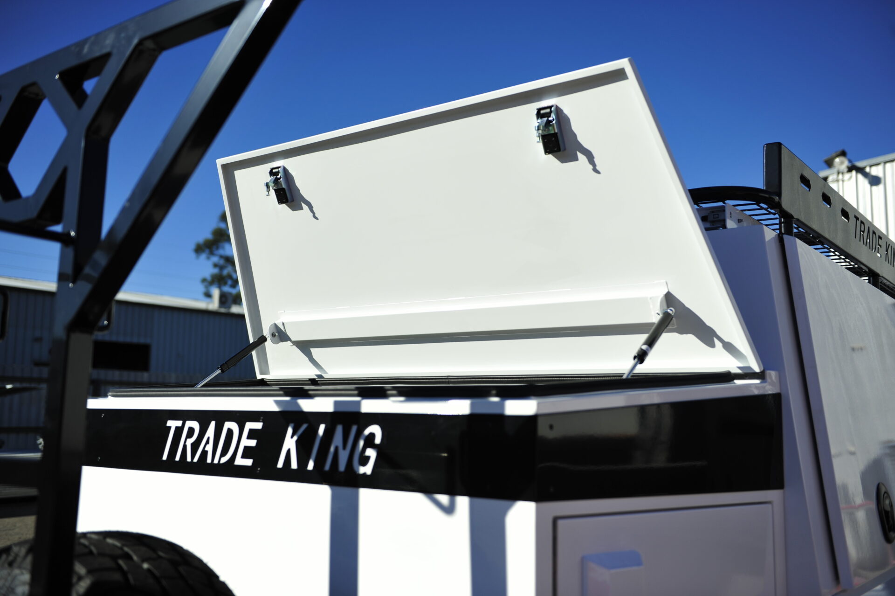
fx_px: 894
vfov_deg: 36.8
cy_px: 298
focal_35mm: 36
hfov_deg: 53.2
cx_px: 448
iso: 200
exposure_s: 1/5000
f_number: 2.8
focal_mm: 36
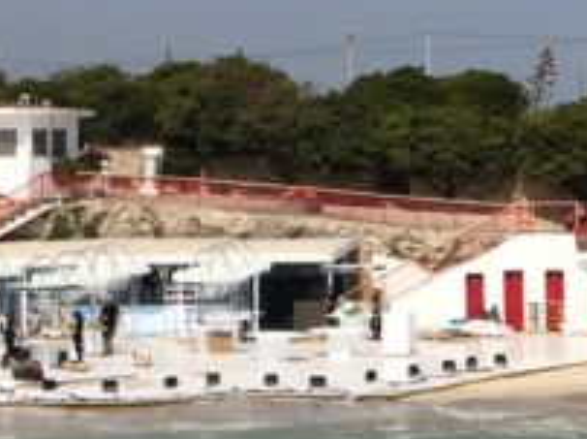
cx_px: -32
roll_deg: +0.1
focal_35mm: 217
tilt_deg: +3.3
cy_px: -35
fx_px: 3675
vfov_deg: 6.8
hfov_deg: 9.1
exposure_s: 1/1473
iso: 20
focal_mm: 6.6
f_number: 2.8
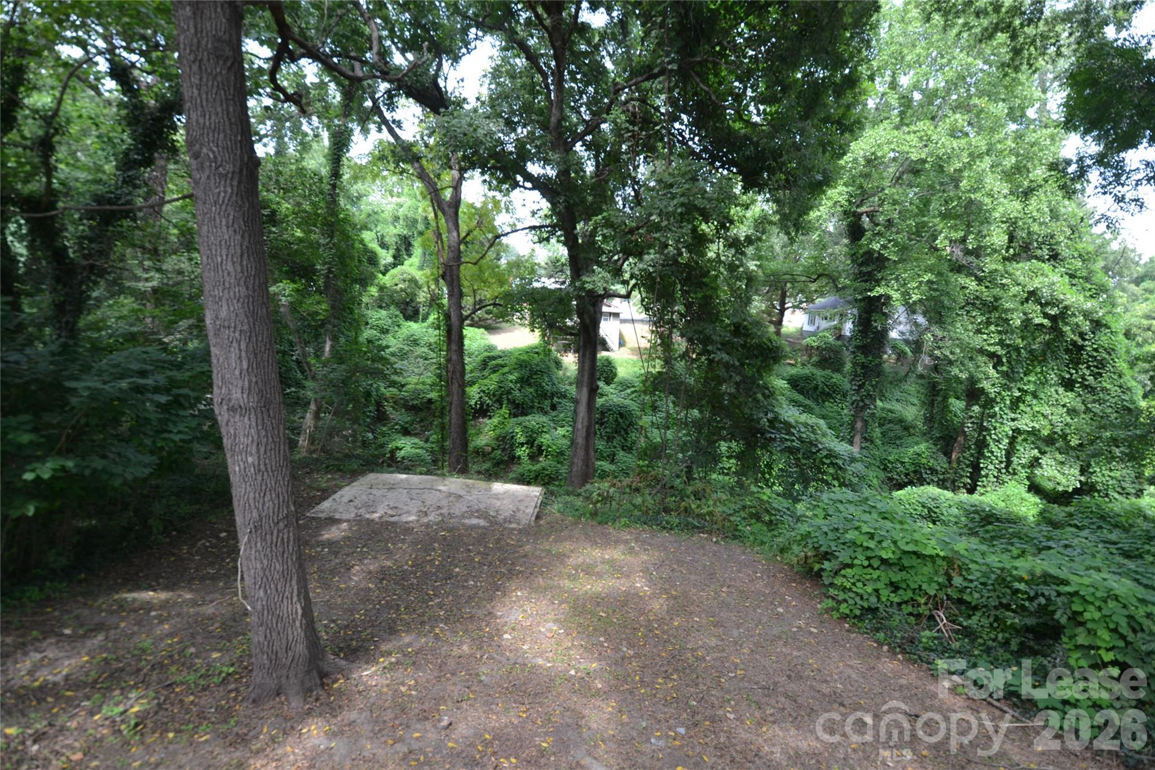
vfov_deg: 77.3
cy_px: 385
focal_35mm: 15
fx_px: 481
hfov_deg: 100.4
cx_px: 578
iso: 400
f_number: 5.6
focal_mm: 10
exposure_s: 1/125
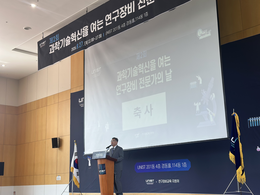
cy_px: 98
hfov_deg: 39.7
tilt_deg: +12.1
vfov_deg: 30.3
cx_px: 130
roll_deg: +1.8
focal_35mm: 48
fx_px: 361
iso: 80
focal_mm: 6.86
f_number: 1.78
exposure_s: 1/246
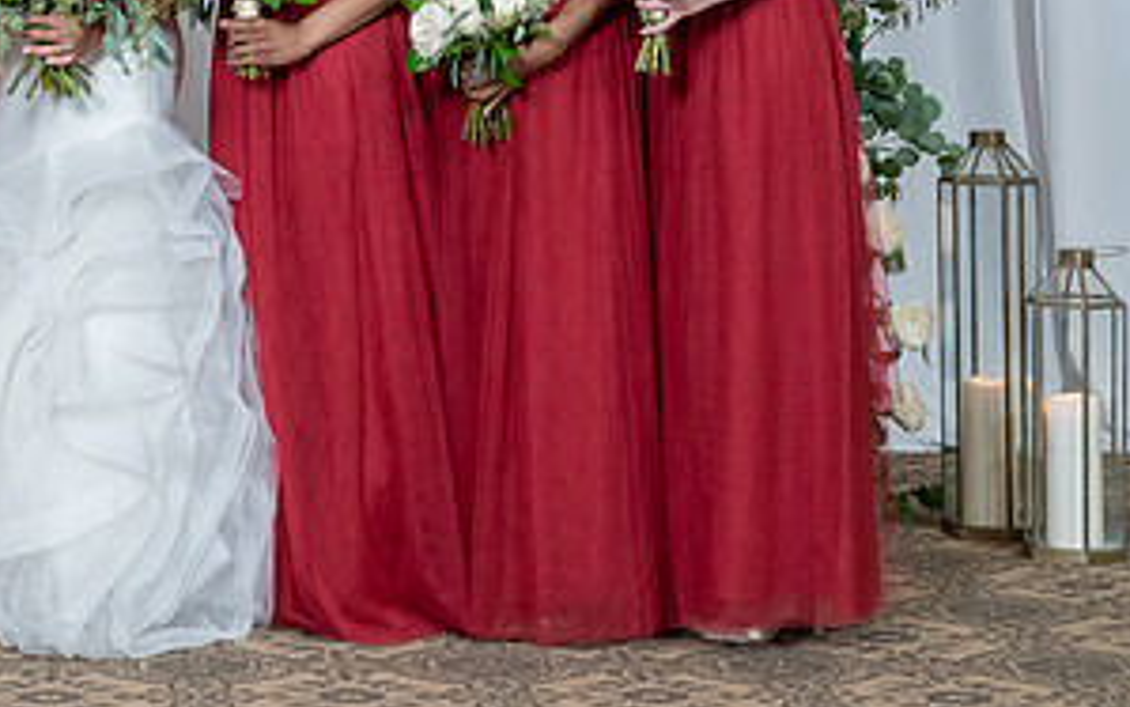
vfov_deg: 11.4
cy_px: -32
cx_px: 67
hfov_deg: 17.9
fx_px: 3511
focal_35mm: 114
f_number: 5.6
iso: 2000
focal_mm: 52
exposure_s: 1/200
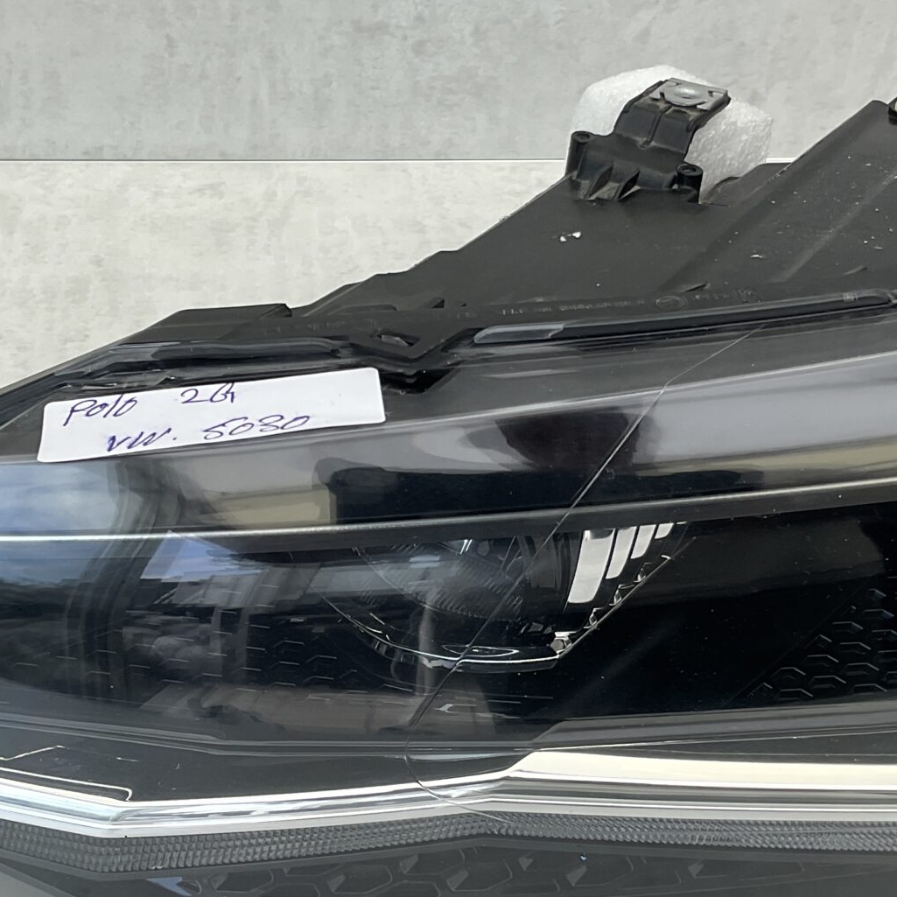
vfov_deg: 26.9
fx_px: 1876
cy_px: 445
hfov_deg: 26.9
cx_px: 457
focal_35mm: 64
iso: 16
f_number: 1.8
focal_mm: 3
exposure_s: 1/333
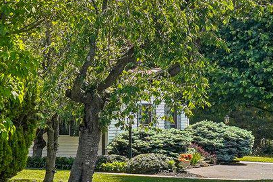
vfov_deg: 14.7
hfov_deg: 17.0
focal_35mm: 93
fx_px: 702
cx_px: -253
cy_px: 140
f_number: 8
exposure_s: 1/1600
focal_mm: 18.3
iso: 500
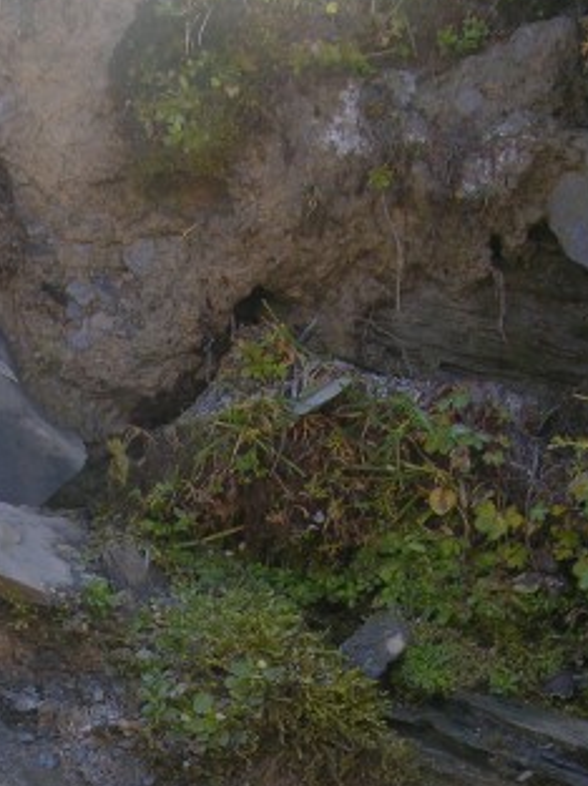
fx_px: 1952
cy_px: 806
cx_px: 181
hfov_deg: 17.1
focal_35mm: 86
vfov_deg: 21.9
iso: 50
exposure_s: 1/74.9
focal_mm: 8.9
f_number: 3.5
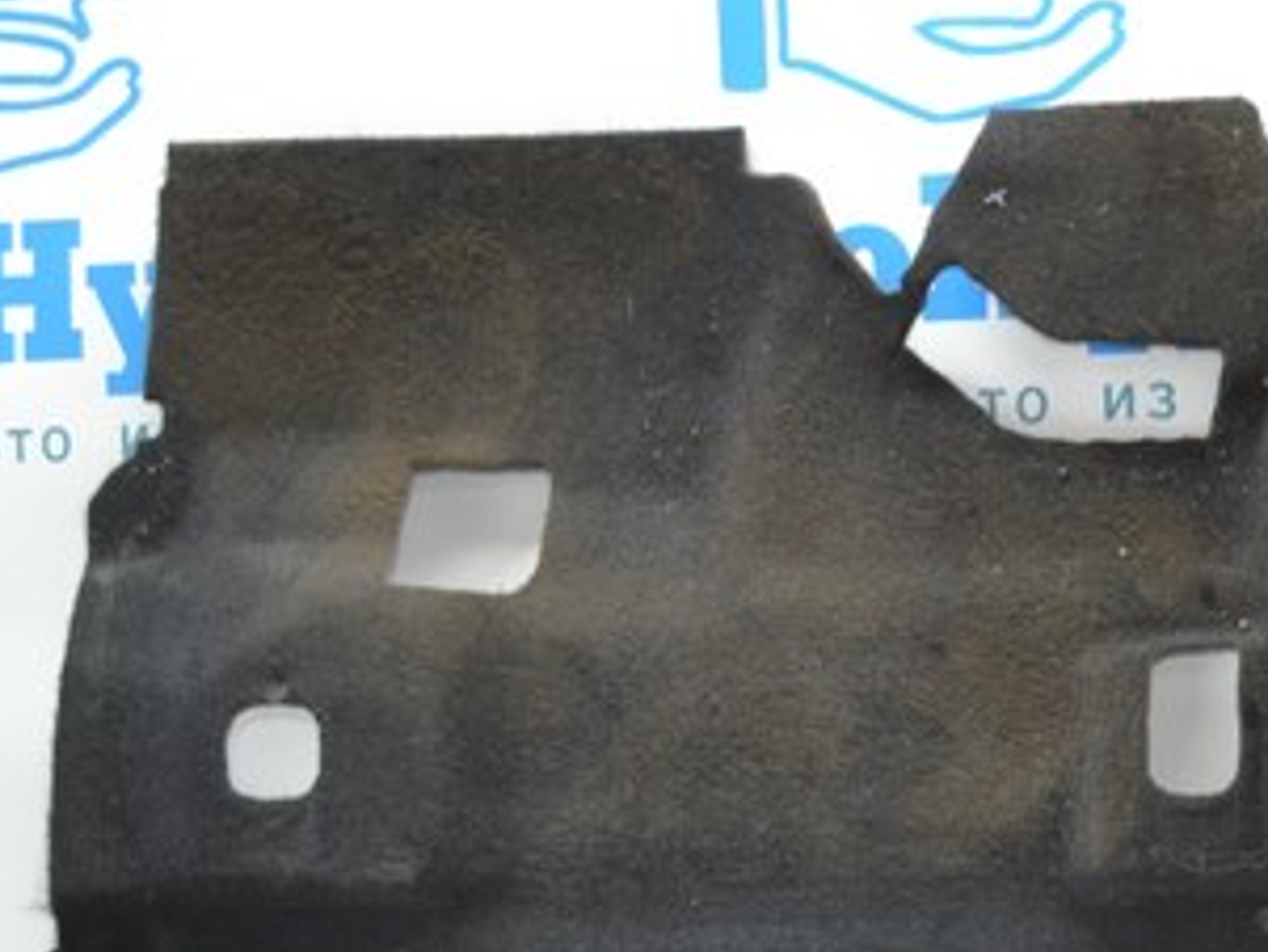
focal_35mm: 98
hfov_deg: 18.3
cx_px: 1748
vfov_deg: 14.9
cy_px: 895
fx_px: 3591
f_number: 3.8
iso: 500
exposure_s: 1/60
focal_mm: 20
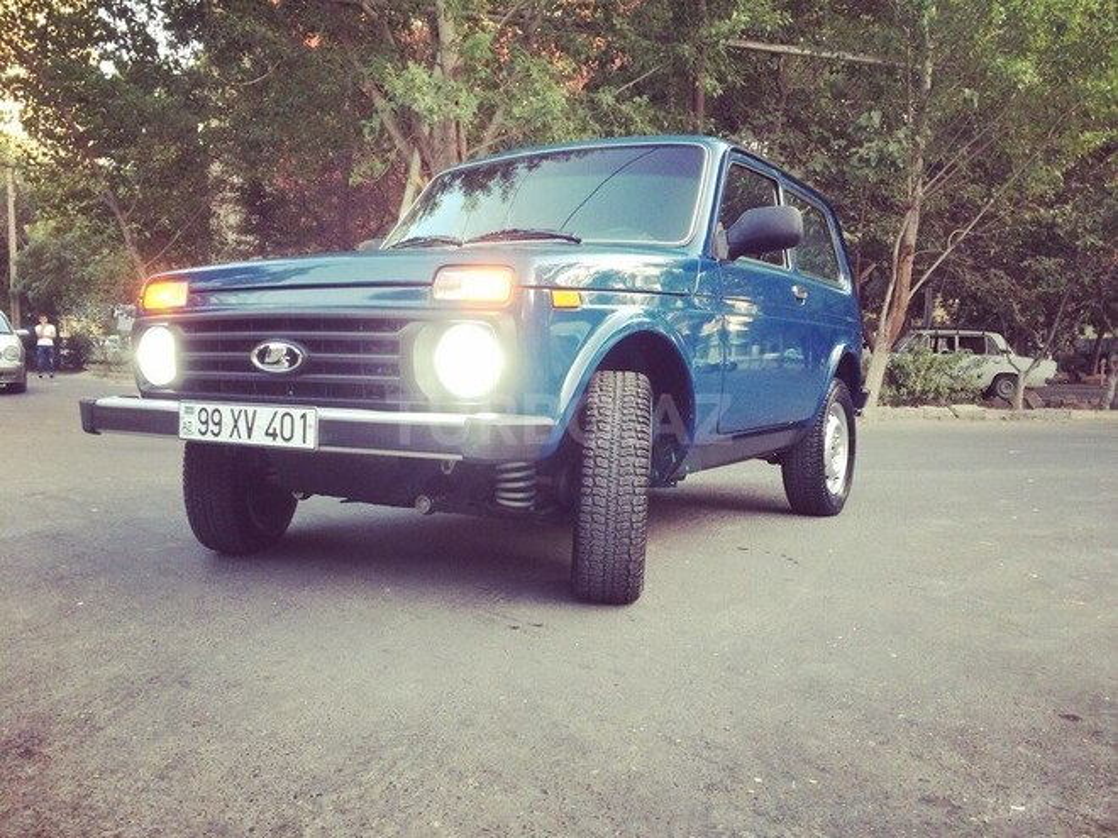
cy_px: 419
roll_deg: +0.9
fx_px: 937
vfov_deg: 48.2
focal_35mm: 29
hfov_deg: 61.7
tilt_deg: -5.1
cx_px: 559
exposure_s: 1/33
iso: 125
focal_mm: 4.15
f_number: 2.2
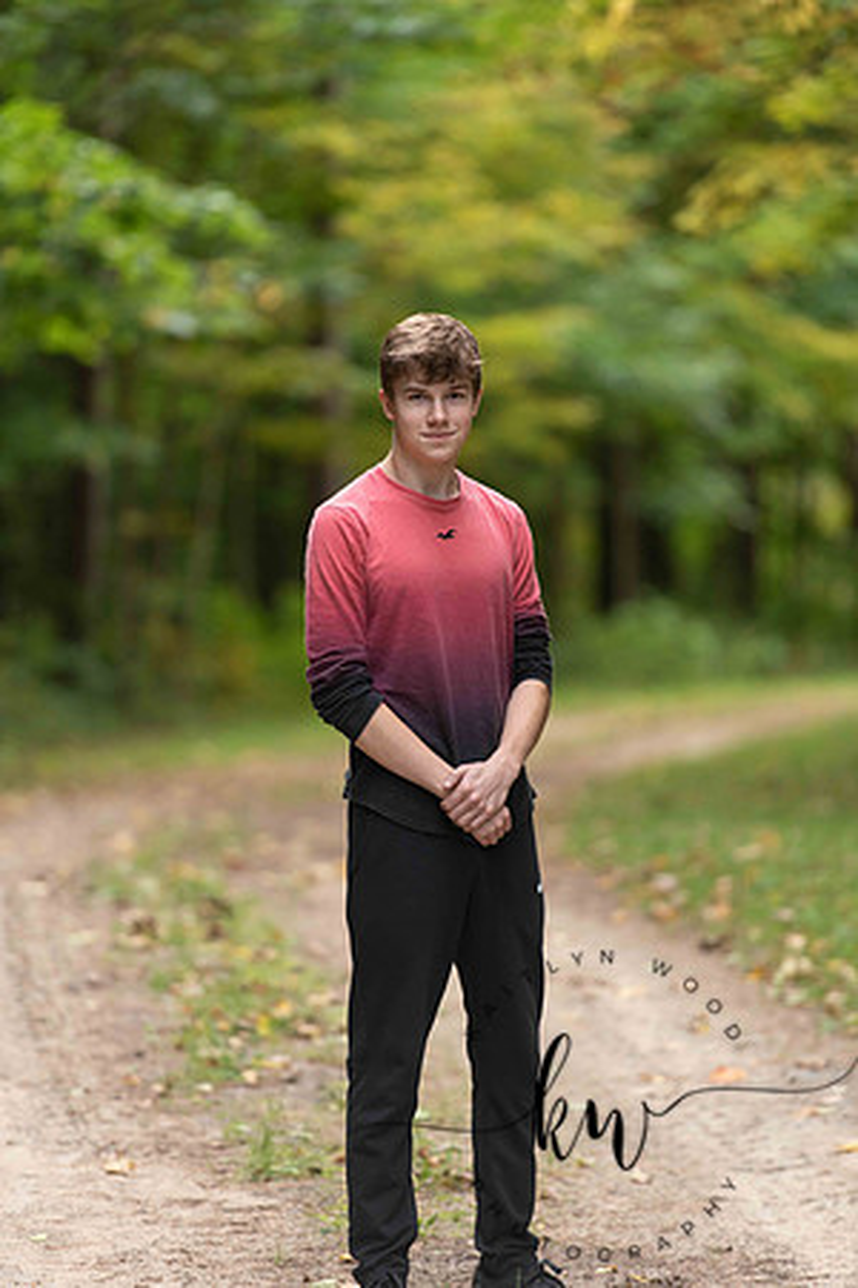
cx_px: 429
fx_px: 7149
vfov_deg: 10.3
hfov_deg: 6.9
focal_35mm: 200
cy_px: 644
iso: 500
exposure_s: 1/320
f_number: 2.8
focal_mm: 200
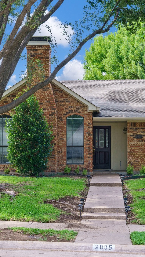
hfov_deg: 16.8
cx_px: 103
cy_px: 128
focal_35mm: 72
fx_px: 490
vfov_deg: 29.5
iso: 800
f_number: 6.3
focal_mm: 45.4
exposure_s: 1/125
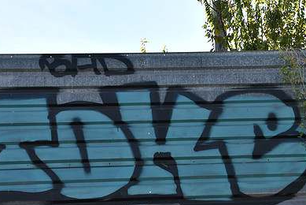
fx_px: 723
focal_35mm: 85
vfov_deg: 16.1
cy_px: 127
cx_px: 154
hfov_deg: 23.9
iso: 180
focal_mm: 38
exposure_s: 1/250
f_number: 8
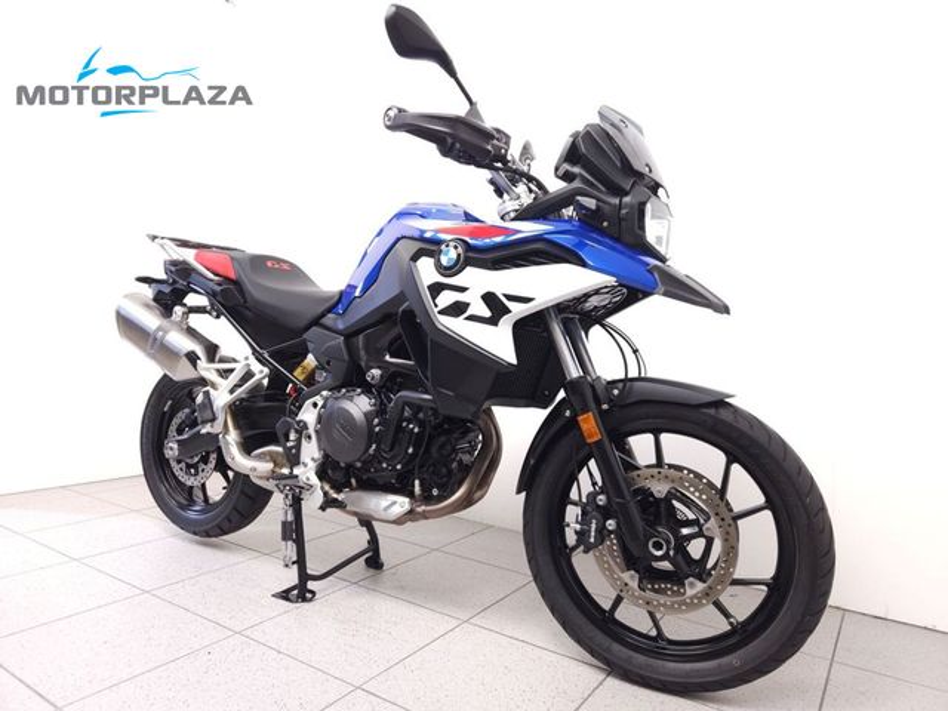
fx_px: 630
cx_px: 474
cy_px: 356
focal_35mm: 23
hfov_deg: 73.9
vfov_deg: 58.9
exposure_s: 1/30
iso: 125
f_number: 1.8
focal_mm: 5.4
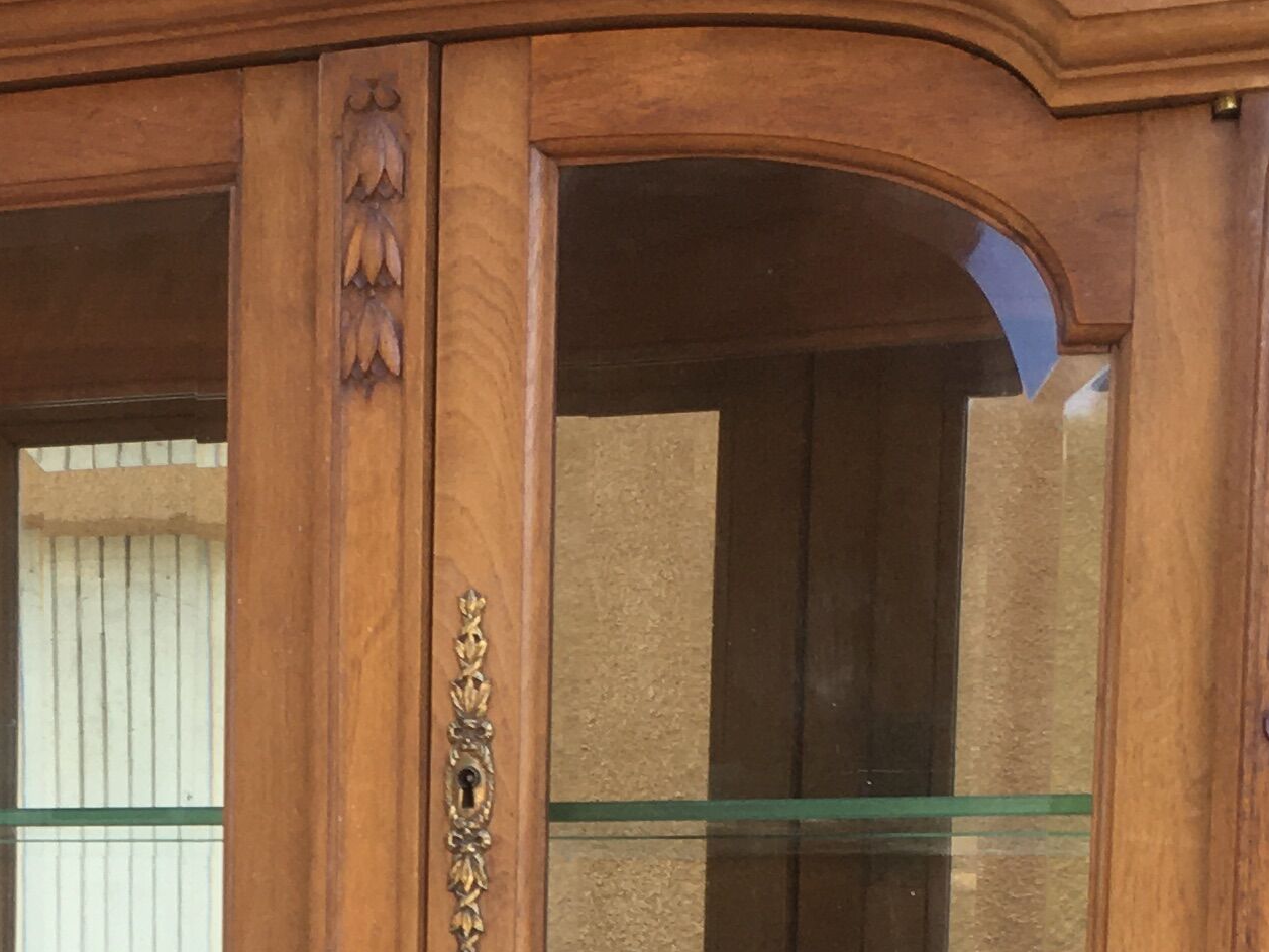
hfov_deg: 20.8
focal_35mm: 93
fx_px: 3410
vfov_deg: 15.2
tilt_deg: -6.2
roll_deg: -0.4
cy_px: 1220
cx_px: 206
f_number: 2.2
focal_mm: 4.15
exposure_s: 1/100
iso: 25
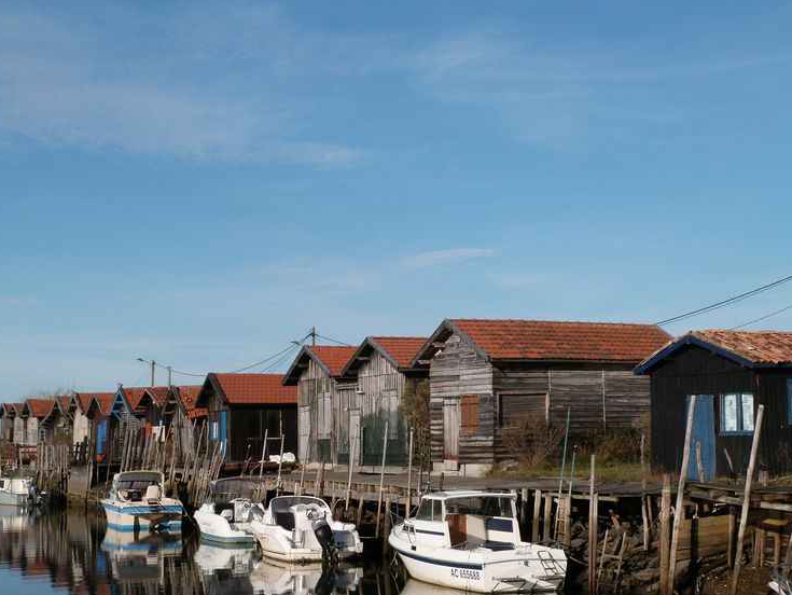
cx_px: 364
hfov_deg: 31.2
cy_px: 321
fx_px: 1419
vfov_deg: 23.7
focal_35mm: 62
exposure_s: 1/640
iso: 100
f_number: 5.6
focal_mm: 10.2
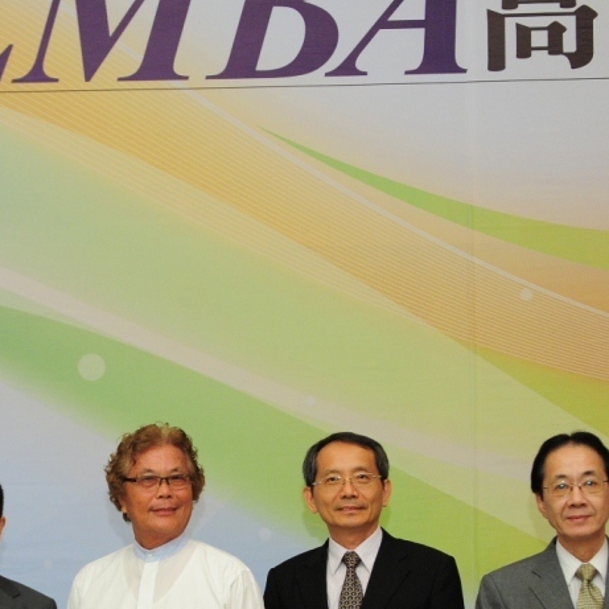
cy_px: 488
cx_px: 77
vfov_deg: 12.8
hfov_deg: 12.7
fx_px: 2707
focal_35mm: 136
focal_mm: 62
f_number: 4
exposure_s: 1/160
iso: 1600
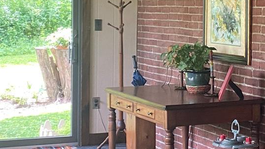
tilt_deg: -4.1
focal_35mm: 108
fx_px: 759
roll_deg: -0.6
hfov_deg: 19.7
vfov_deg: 11.2
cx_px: 189
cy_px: 49
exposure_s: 1/72
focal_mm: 4.25
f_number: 1.8
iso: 125
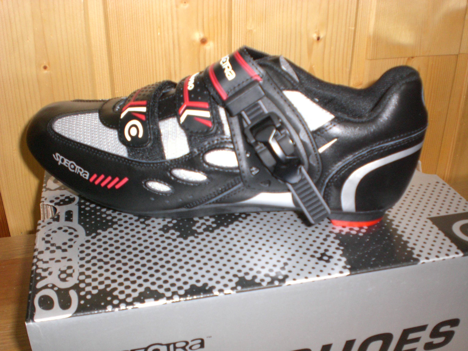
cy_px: 176
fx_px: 514
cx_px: 234
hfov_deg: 49.0
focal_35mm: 38
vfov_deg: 37.7
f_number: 3.1
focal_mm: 6.3
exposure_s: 1/60
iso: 200
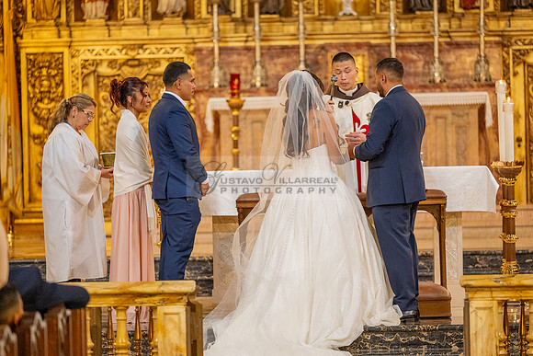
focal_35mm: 165
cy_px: 178
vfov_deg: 8.3
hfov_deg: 12.4
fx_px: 2443
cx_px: 266
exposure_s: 1/200
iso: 2000
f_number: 2.8
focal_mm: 165
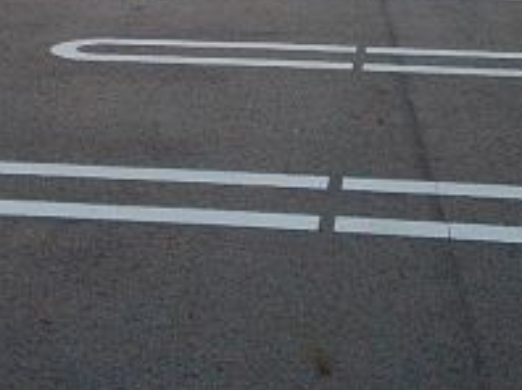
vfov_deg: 16.8
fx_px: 1220
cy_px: -166
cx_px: 161
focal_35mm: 81
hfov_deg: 24.0
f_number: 2.2
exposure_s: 1/100
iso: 160
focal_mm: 3.46
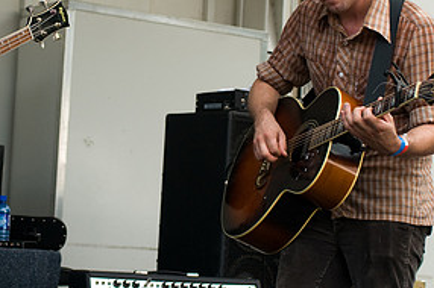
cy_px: 74
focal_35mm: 134
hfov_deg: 15.3
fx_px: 1614
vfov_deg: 10.2
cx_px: 123
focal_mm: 44
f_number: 4
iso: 320
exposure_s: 1/640
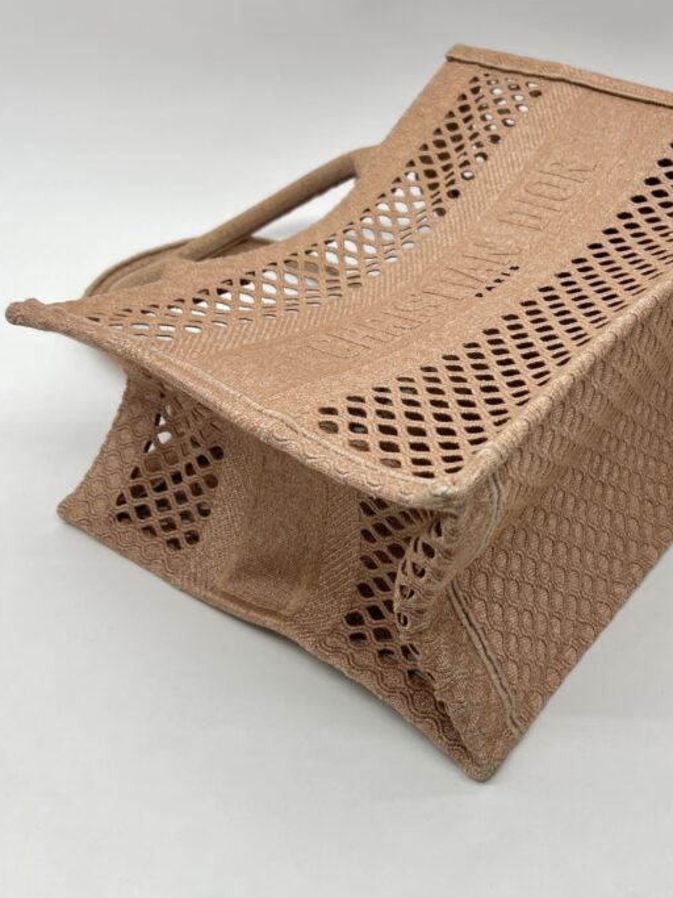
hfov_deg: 36.5
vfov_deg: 47.8
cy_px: 422
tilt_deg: -37.2
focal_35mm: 39
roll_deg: +0.6
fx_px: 1011
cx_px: 444
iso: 32
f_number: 1.5
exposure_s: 1/108
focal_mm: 5.7
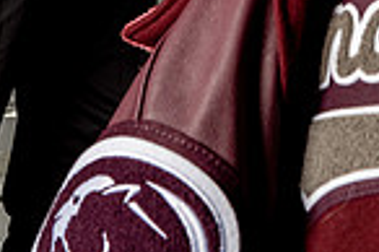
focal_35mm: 108
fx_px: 1136
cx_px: 296
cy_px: -309
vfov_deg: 11.1
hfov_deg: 18.8
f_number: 7.1
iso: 200
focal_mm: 35
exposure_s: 1/200
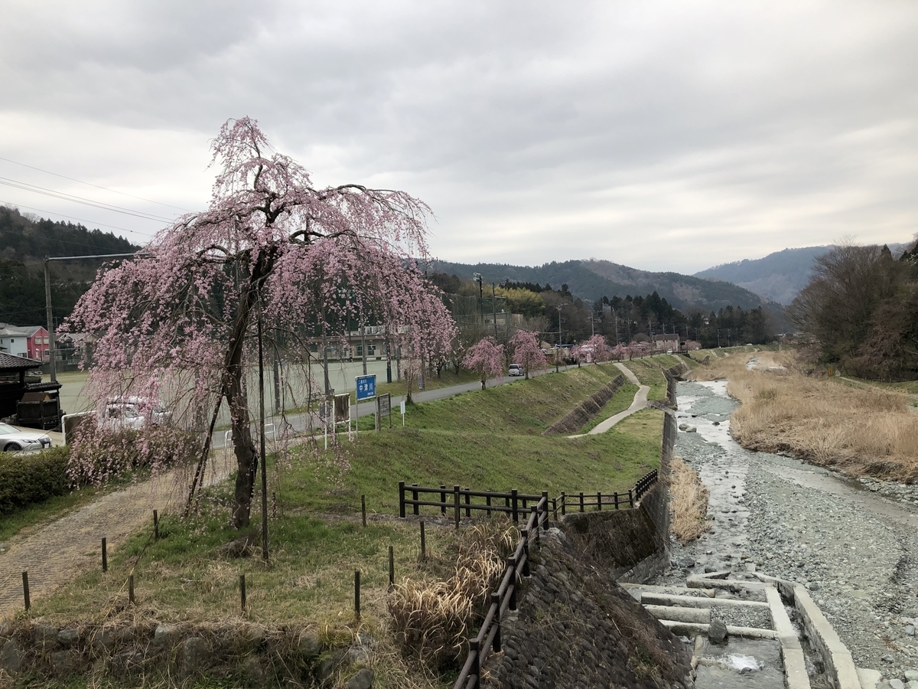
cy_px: 344
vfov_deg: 49.7
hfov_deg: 63.4
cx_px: 459
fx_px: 743
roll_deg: +3.1
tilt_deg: -2.1
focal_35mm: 28
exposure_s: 1/1333
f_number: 1.8
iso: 20
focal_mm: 3.99
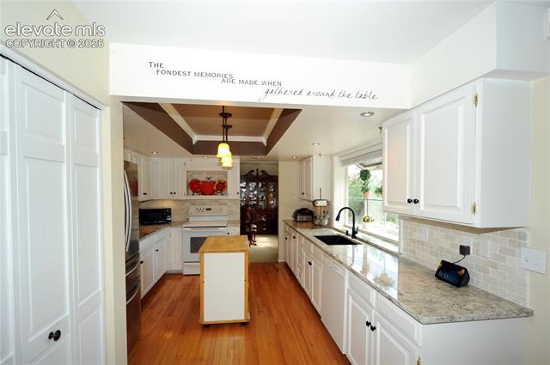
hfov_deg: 96.8
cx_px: 275
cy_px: 182
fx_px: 244
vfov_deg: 73.6
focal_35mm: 16
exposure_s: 1/60
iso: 200
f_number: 5
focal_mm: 16
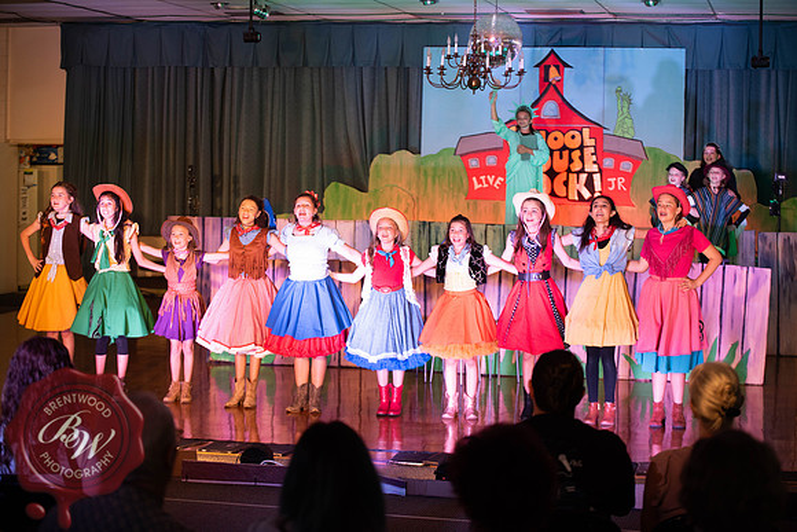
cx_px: 398
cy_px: 266
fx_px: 1661
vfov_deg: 18.2
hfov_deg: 27.0
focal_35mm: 75
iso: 500
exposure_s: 1/80
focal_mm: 75
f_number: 2.8
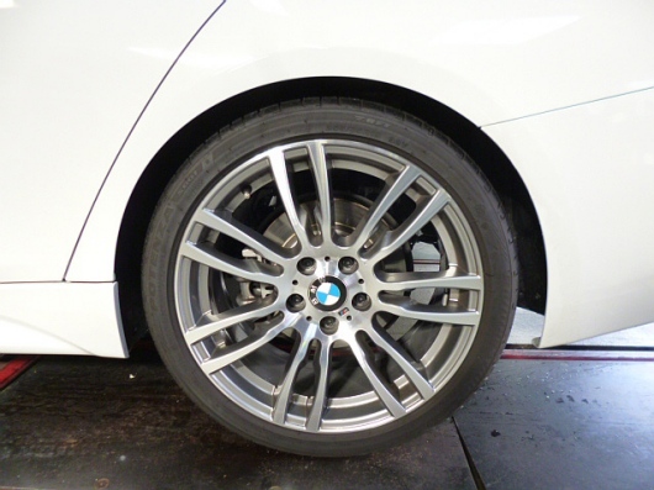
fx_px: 453
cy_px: 245
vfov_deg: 56.8
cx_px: 327
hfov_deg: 71.6
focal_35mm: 24
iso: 400
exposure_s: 1/60
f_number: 2.5
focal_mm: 4.3
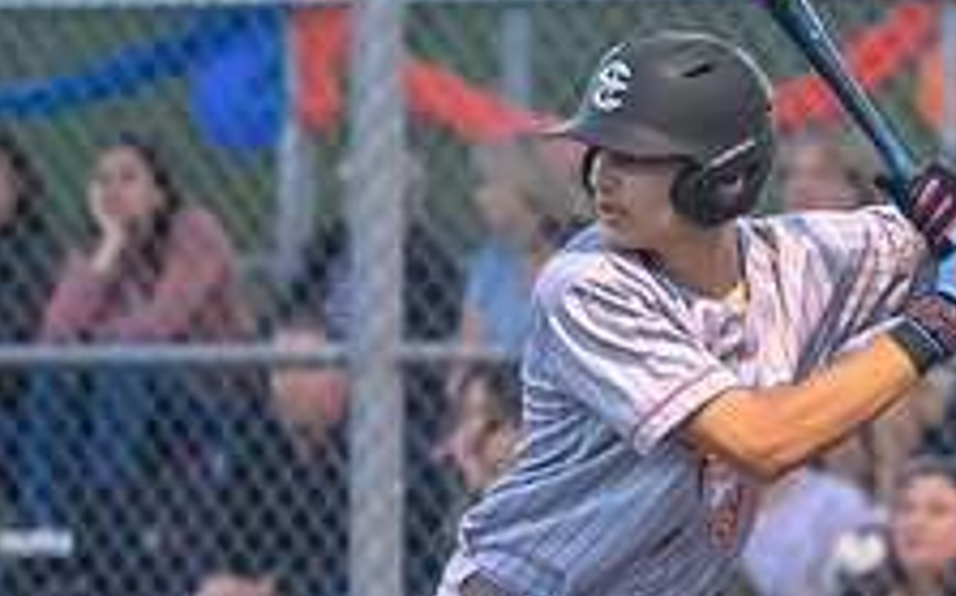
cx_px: 539
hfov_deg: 4.6
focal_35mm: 454
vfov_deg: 2.9
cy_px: 719
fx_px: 11820
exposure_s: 1/2000
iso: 10000
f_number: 2.8
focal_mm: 135
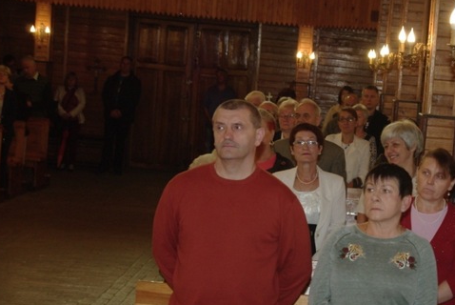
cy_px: 198
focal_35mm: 87
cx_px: 353
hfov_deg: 23.1
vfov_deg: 15.7
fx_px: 1101
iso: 560
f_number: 4.5
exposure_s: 1/45
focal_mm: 35
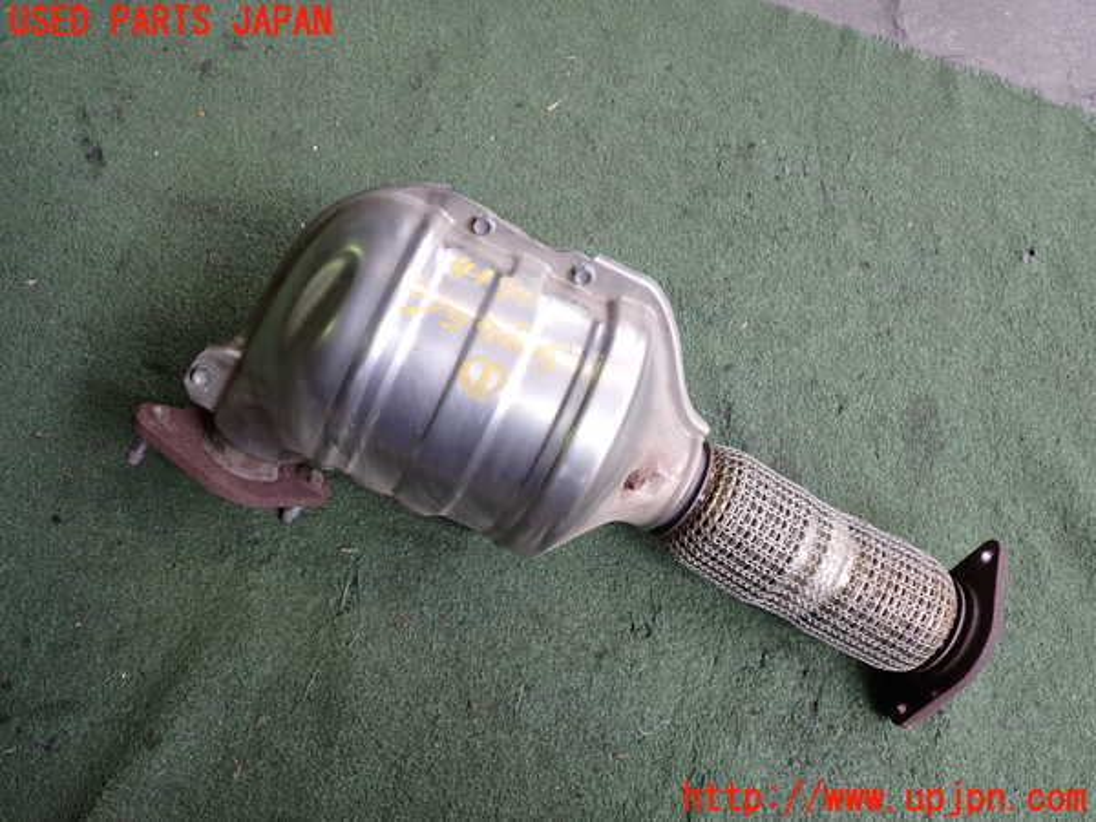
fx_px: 950
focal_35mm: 30
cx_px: 548
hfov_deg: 60.0
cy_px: 411
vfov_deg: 46.8
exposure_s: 1/100
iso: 200
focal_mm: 5.4
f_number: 2.3
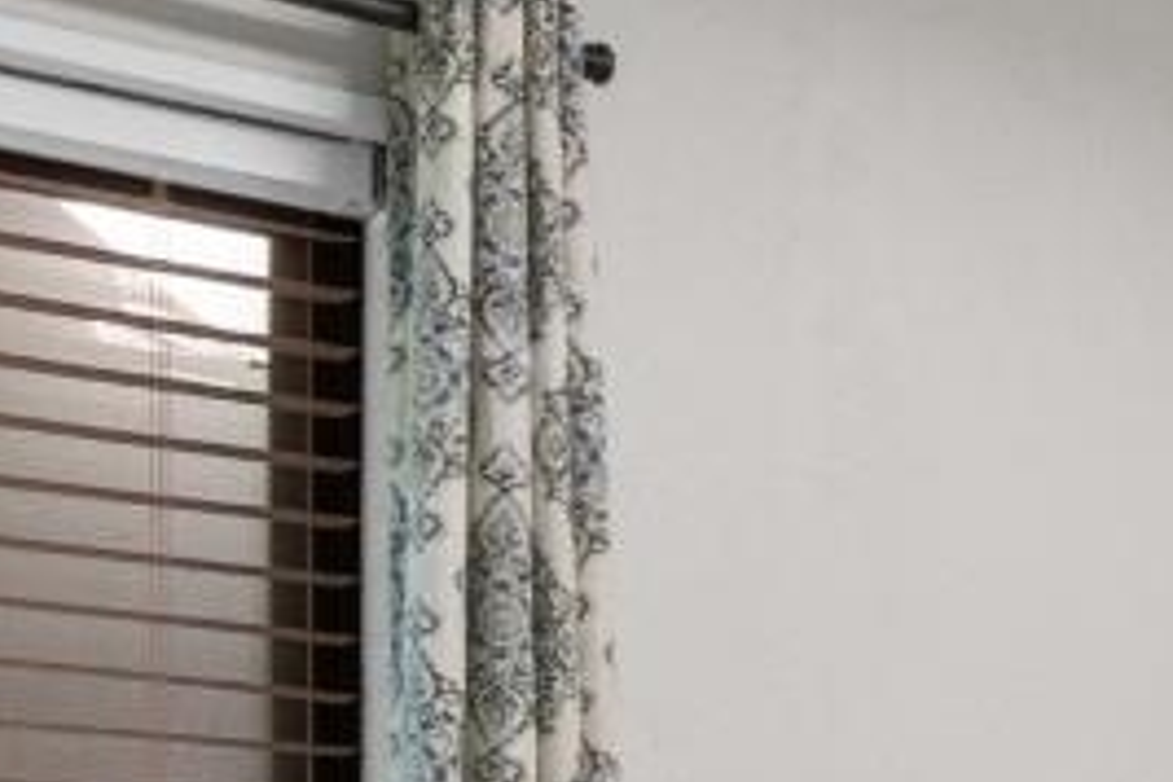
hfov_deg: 18.2
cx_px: 2038
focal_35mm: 91
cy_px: 1173
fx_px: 2965
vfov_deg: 14.1
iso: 100
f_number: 4.5
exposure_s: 1/2
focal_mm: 10
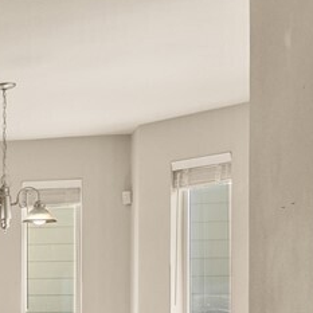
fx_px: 1013
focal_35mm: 99
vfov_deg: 16.9
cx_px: -448
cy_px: 355
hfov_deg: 13.1
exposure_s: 1/5
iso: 500
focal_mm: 16
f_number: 9
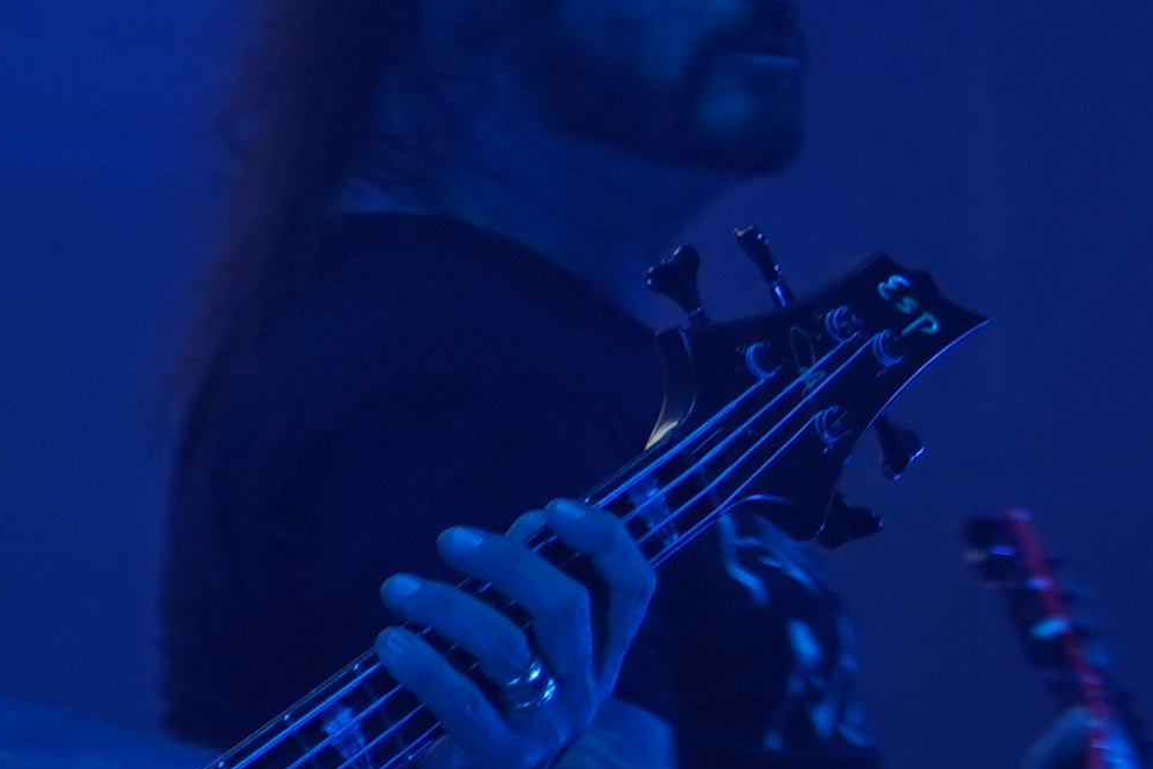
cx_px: 1342
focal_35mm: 638
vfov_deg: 2.2
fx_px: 20432
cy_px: 411
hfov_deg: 3.2
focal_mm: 105
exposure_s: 1/125
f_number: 4
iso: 250
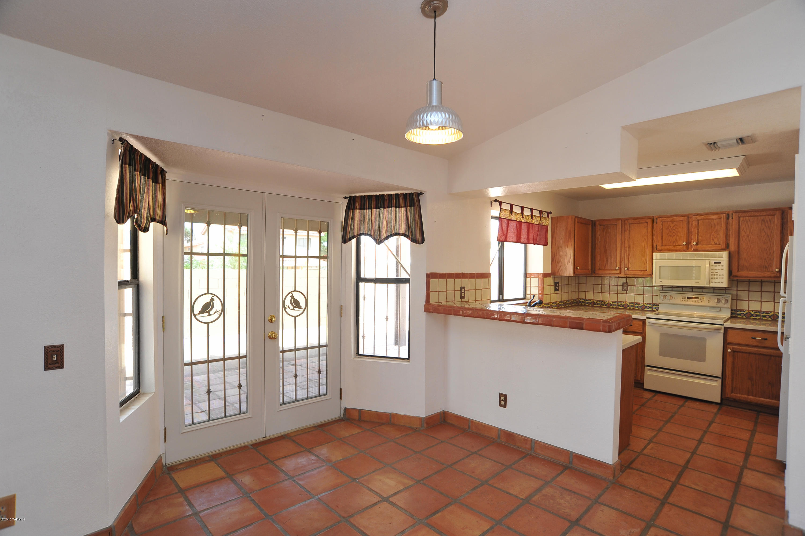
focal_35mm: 18
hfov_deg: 90.0
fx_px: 402
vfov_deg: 67.3
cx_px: 402
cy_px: 268
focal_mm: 18
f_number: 7.1
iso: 640
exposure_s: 1/30
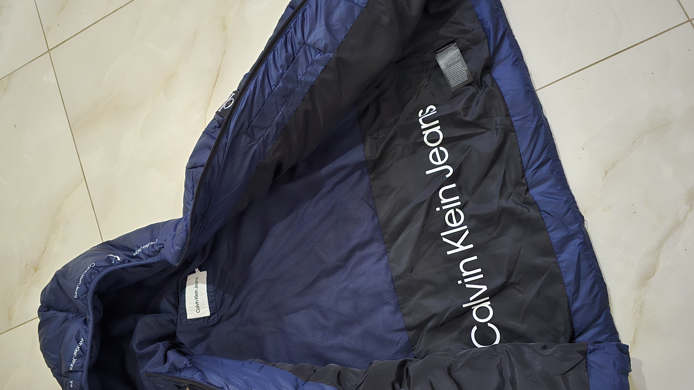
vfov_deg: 44.1
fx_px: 478
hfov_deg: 71.9
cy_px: 240
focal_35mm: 26
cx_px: 346
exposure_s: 1/30
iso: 2000
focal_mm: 6.3
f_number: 1.7
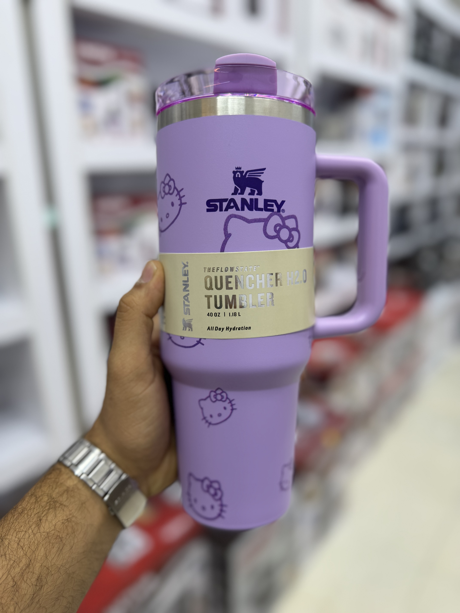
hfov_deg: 56.8
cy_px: 306
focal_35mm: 24
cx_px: 230
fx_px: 425
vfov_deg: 71.6
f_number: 1.78
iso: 50
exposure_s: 1/126
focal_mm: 6.76
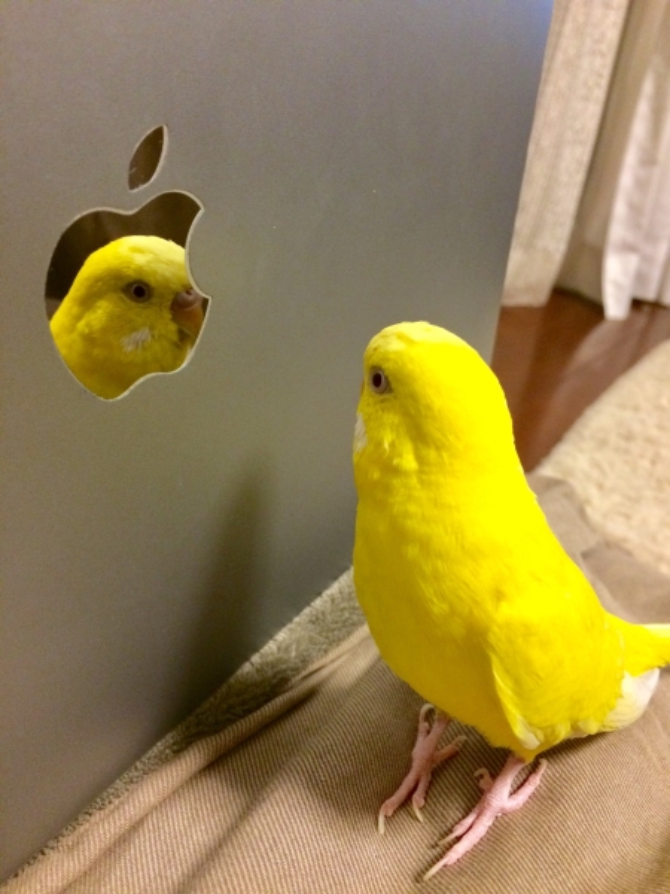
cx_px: 335
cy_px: 447
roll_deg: -8.4
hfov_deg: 48.2
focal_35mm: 29
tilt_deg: -27.8
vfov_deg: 61.7
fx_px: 748
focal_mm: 4.15
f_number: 2.2
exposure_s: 1/17
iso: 320
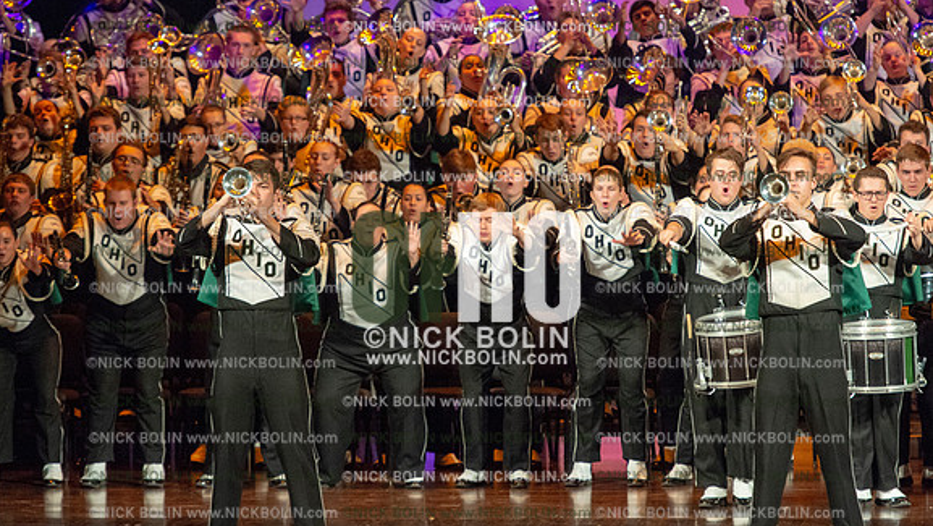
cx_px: 466
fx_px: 6509
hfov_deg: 8.2
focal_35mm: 263
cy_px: 288
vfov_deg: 4.6
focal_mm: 250
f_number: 5.6
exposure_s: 1/320
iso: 8000
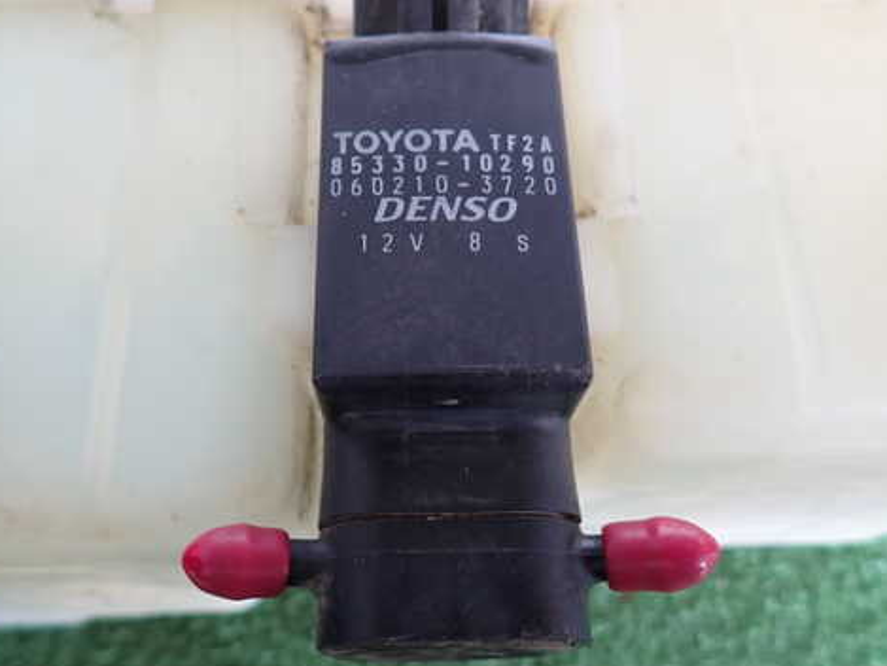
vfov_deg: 44.1
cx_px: 420
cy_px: 303
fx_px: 820
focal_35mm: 32
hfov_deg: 56.8
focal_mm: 4.5
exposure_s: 1/50
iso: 200
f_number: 2
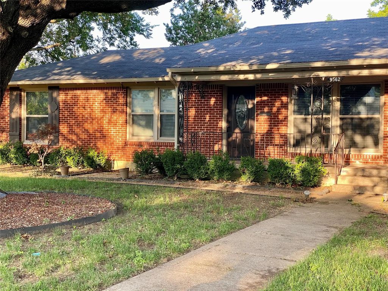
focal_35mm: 52
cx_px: 194
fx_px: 583
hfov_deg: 36.8
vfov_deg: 28.0
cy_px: 146
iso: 40
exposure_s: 1/122
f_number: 2
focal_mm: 6
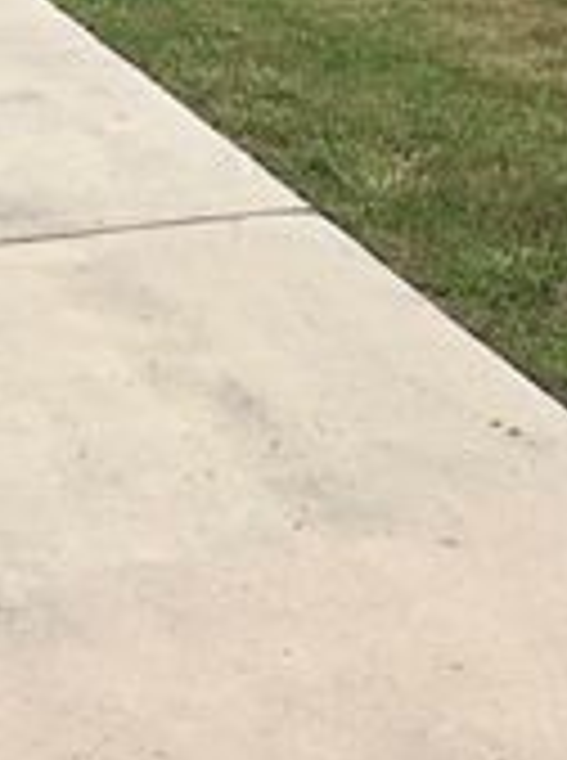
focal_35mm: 91
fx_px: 1995
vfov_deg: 19.0
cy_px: -380
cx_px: 4
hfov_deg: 15.9
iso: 50
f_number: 1.7
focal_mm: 6.25
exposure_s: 1/7944
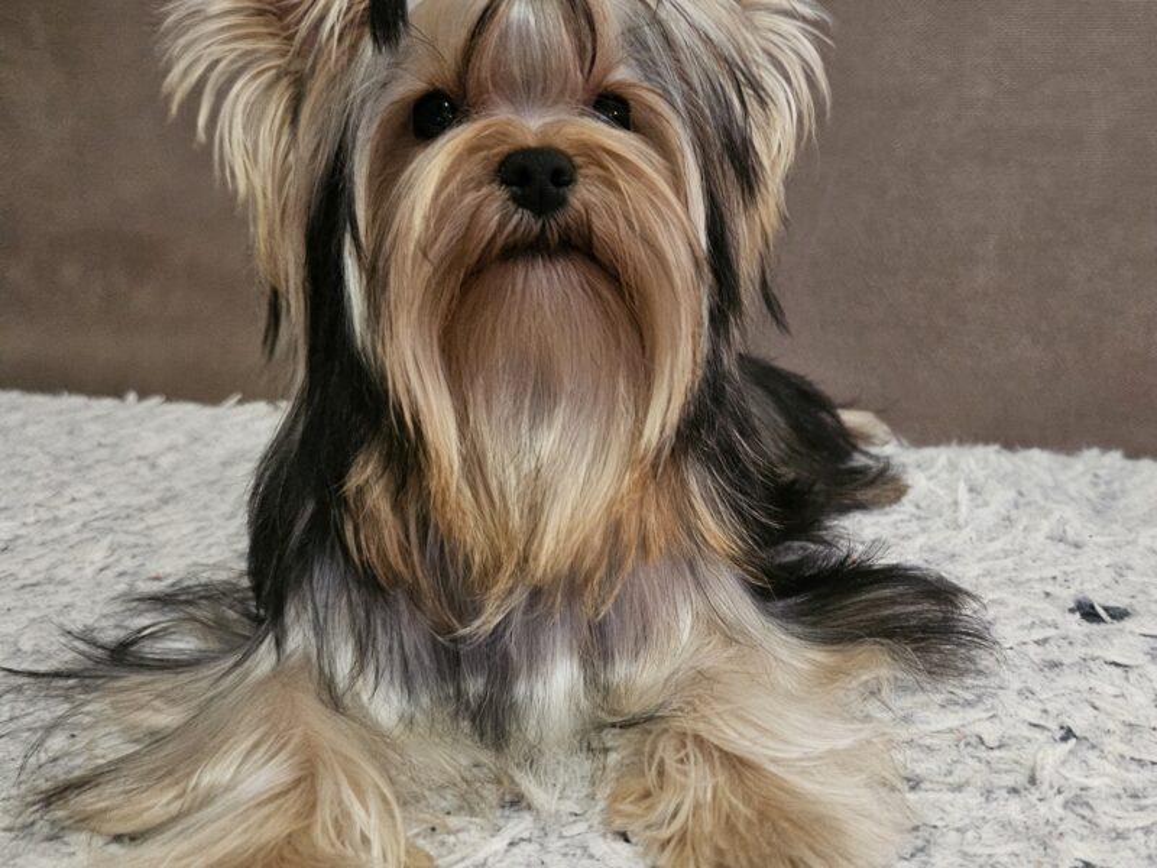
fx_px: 769
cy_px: 434
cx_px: 578
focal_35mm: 23
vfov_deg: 58.9
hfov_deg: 73.9
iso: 640
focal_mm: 6.3
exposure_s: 1/33
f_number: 1.7
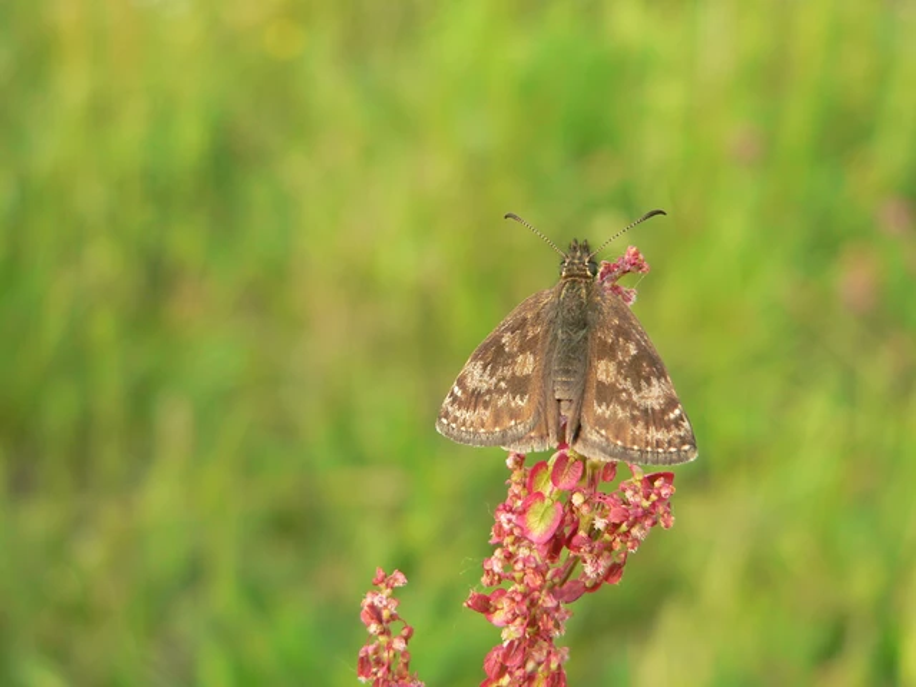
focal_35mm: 72
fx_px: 1905
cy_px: 344
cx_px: 458
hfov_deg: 27.0
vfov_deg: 20.4
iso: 100
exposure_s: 1/100
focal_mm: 12.1
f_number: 3.7
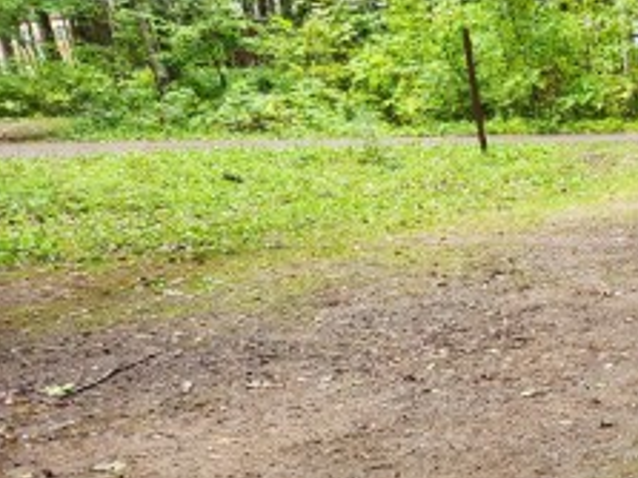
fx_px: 1216
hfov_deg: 25.0
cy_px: 432
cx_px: 853
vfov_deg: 21.7
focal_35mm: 66
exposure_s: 1/180
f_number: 1.8
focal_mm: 5.4
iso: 100
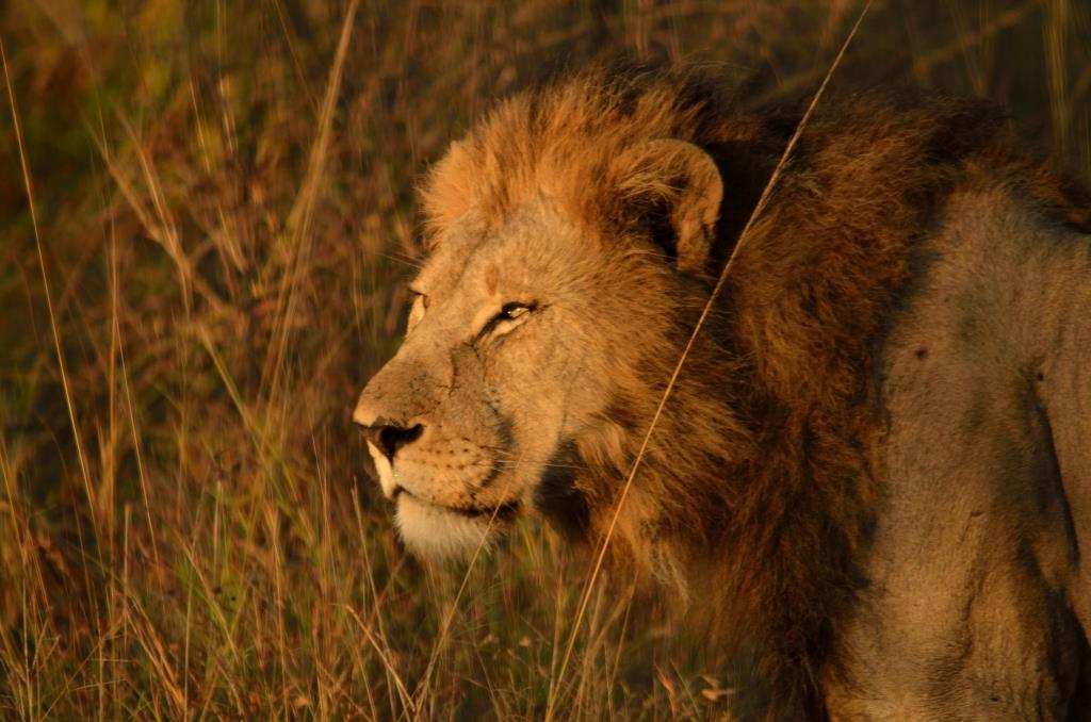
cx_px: 546
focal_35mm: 750
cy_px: 361
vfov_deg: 1.8
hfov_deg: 2.8
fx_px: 22680
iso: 360
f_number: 6.3
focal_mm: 500
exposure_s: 1/800
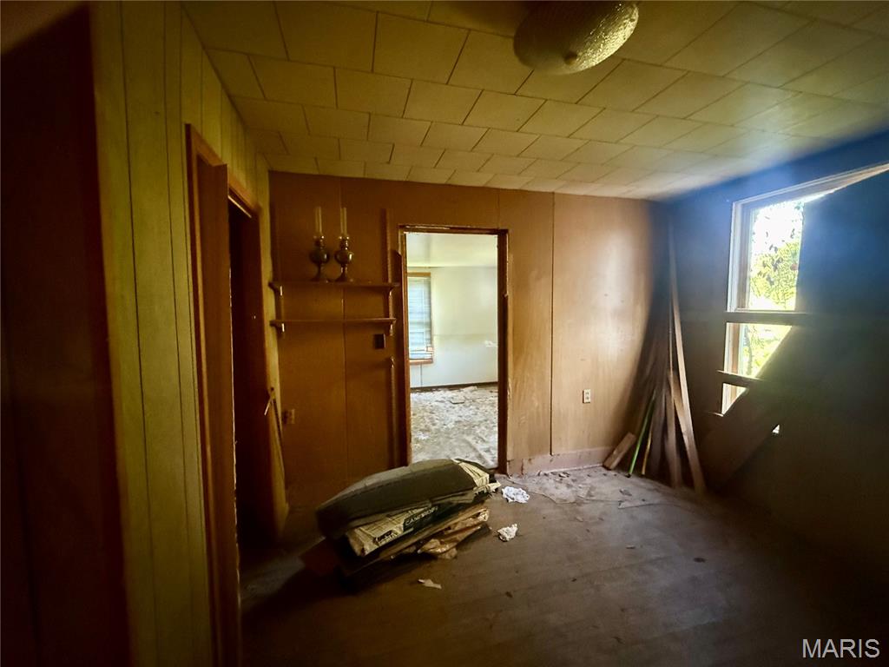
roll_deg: +1.1
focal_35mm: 14
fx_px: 360
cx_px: 444
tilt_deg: -4.0
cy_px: 334
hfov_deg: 102.1
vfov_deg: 85.7
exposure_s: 1/48
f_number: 2.2
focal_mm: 2.22
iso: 1250
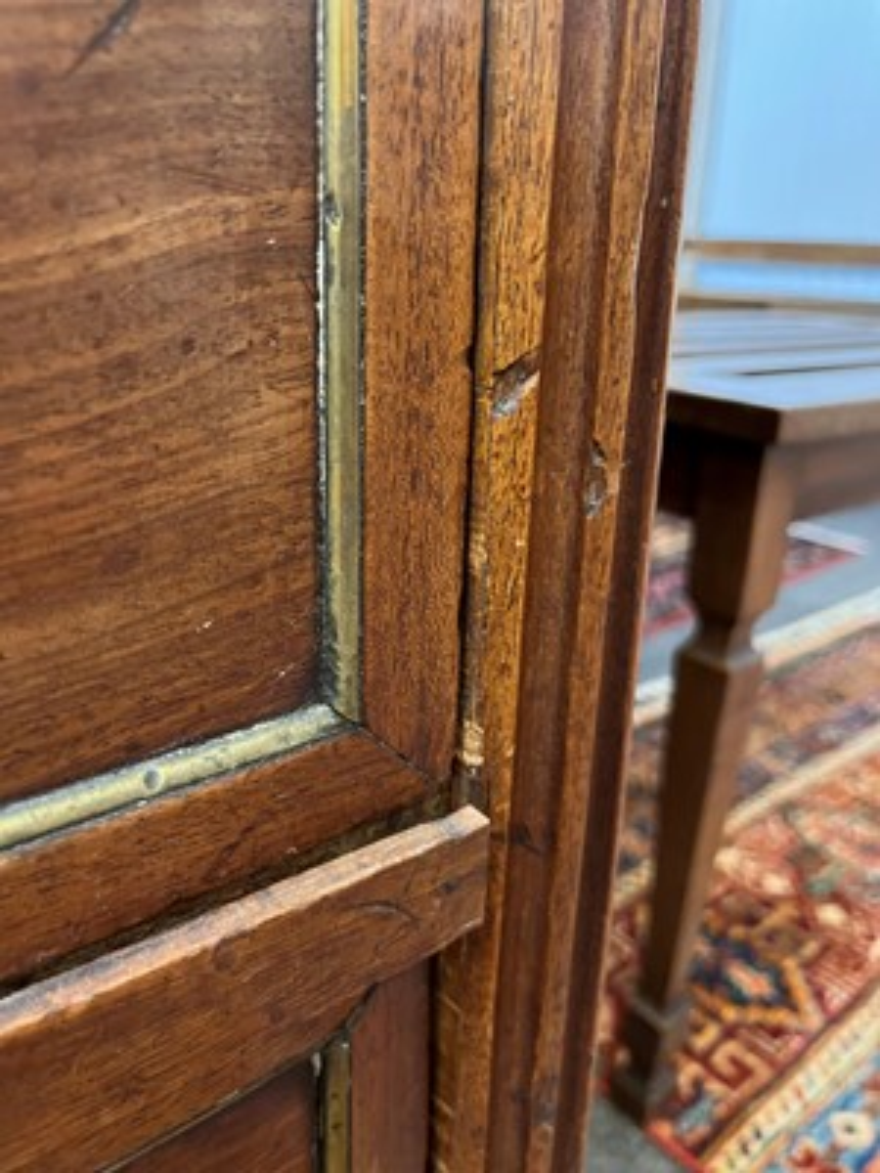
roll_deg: -1.9
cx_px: 440
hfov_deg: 53.1
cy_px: 586
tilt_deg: -19.5
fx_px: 881
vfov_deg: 67.3
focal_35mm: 26
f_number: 1.6
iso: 640
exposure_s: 1/33
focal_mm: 5.1
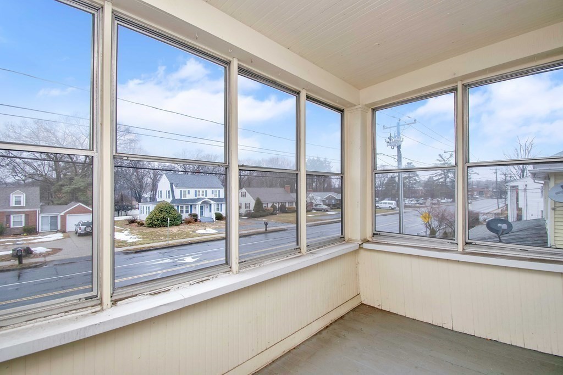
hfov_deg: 100.4
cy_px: 188
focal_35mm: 15
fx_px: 235
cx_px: 282
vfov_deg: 77.3
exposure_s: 1/125
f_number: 5.6
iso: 110
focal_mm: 10
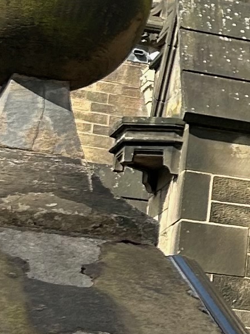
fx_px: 1725
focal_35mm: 179
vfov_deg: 11.0
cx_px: 585
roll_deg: -0.9
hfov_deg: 7.7
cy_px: 81
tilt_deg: +16.3
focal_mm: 5.7
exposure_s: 1/2915
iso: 50
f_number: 1.5
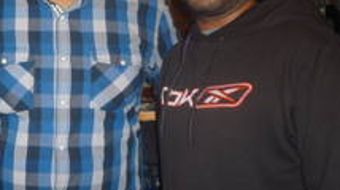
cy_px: 7
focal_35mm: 62
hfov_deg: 32.3
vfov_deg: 18.9
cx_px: 37
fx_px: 559
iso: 100
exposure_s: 1/125
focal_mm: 5.2
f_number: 3.3
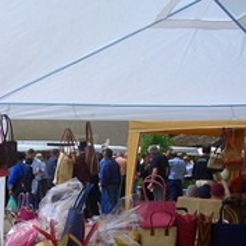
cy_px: 239
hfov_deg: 25.9
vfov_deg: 25.0
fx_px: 531
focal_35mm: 66
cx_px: 72
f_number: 4.3
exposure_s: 1/640
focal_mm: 5.8
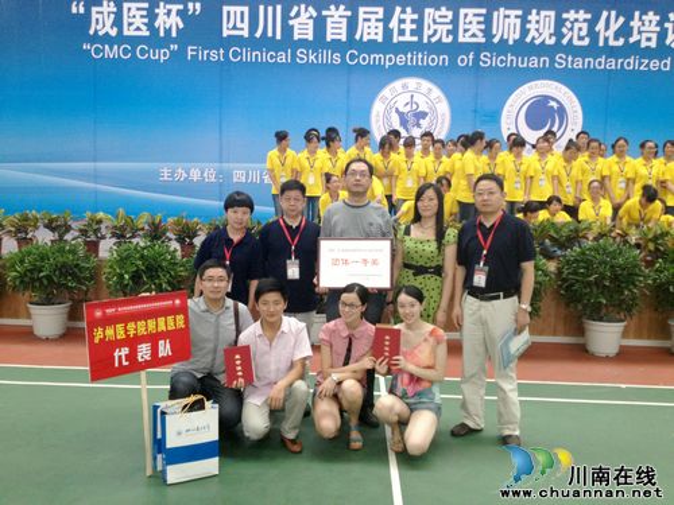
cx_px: 337
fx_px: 681
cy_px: 252
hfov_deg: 52.6
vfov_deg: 40.7
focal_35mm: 35
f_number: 2.4
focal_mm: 4.28
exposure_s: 1/20
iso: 100
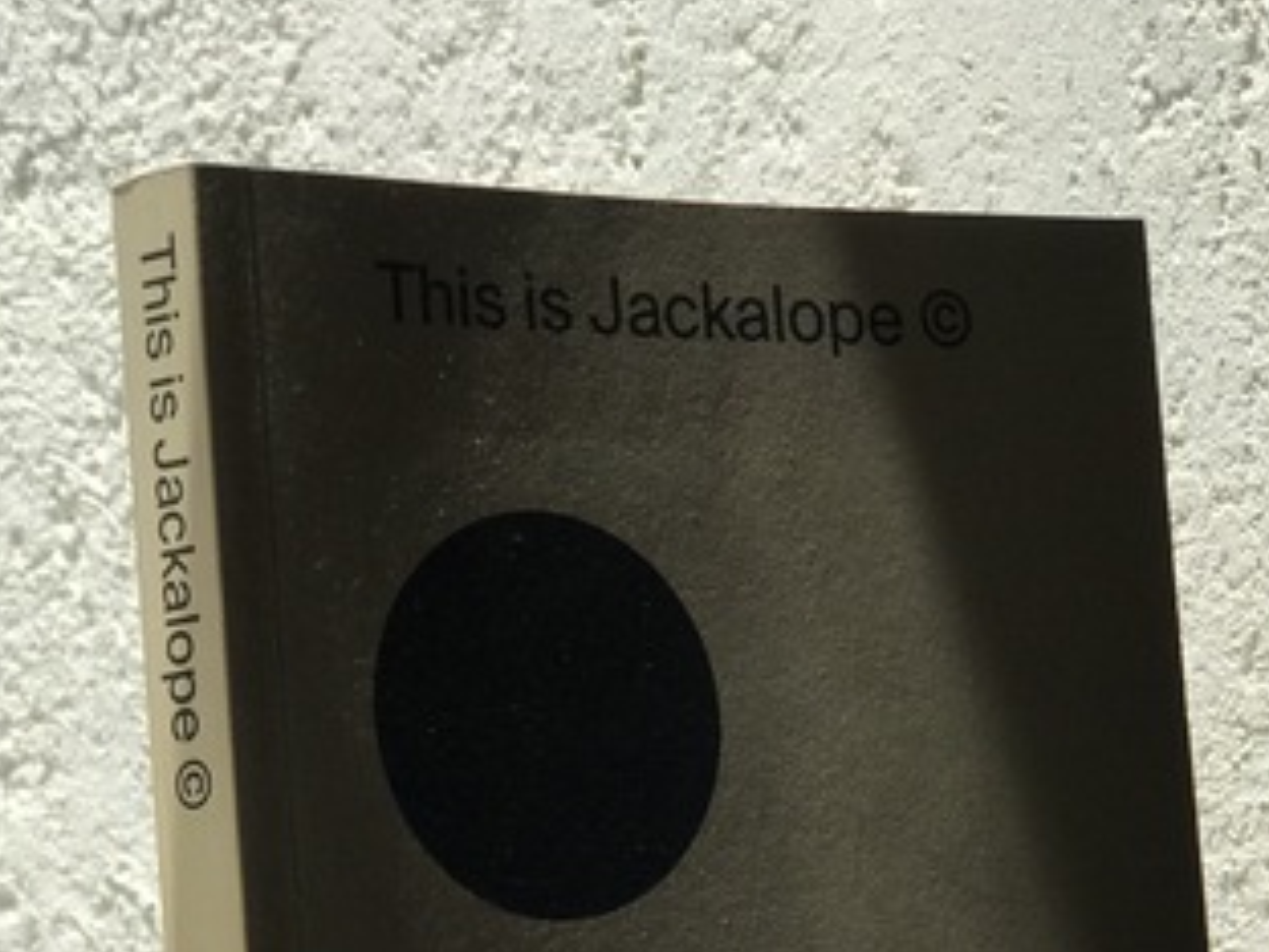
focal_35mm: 128
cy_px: 1023
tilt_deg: -3.3
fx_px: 4692
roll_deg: -0.3
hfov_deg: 15.4
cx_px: 671
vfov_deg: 11.4
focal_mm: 6.6
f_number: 2.8
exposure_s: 1/618
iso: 20
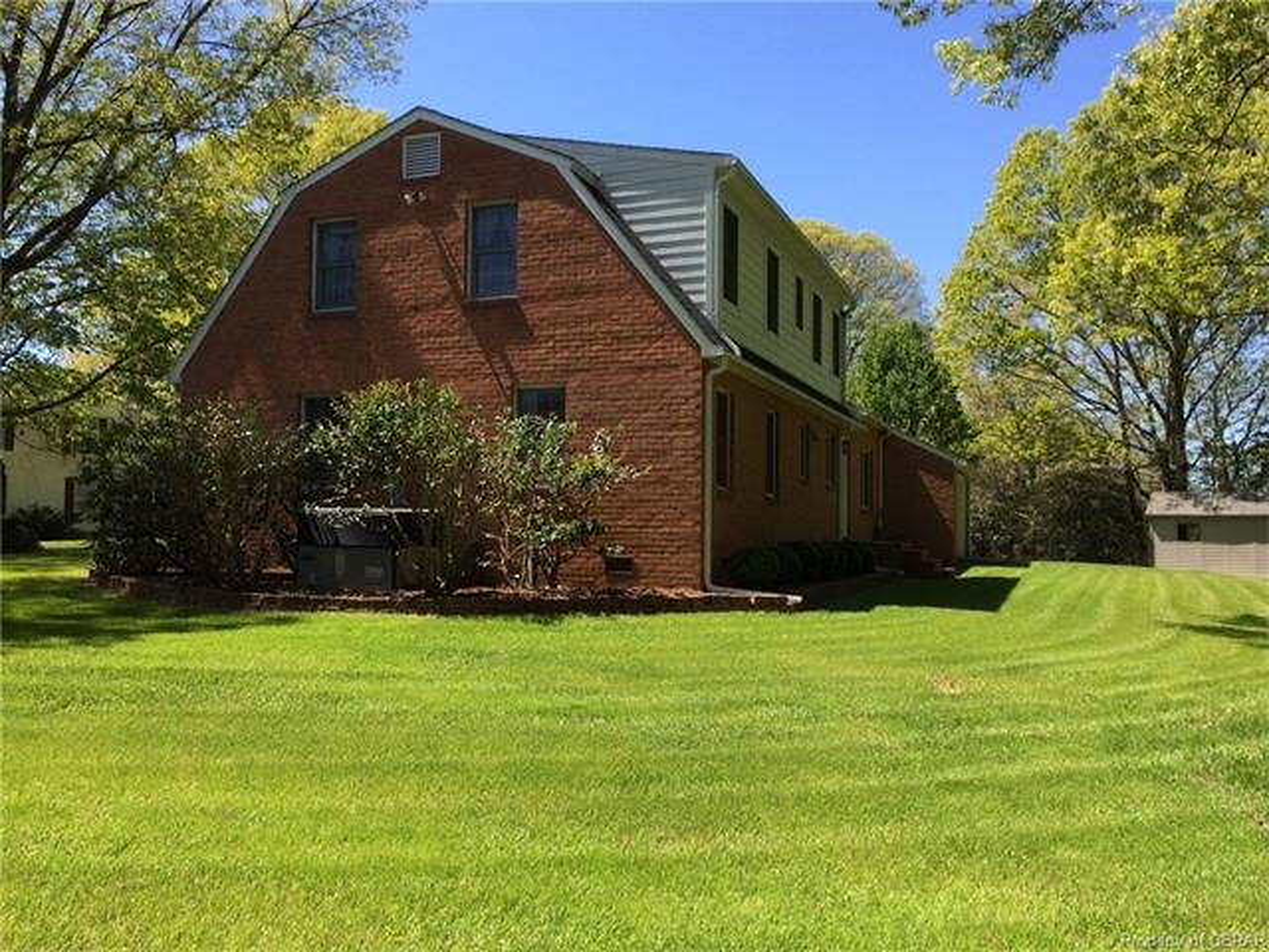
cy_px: 476
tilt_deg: +2.1
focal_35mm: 29
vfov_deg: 48.2
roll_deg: -0.2
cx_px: 634
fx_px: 1063
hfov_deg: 61.7
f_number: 2.2
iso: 32
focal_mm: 4.15
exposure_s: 1/1208
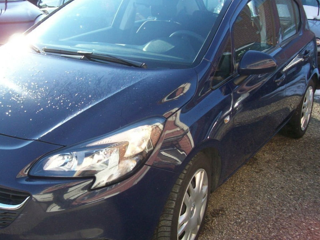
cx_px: 124
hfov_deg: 39.4
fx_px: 444
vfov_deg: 30.2
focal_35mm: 48
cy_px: 135
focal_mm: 6
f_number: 2.7
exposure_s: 1/335
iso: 80
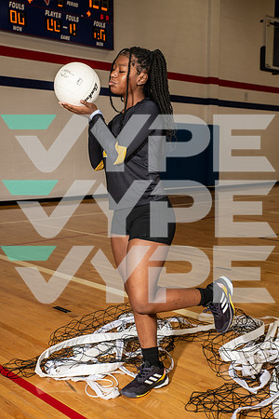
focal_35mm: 44
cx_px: 140
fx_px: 511
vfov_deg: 44.5
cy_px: 210
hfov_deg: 30.5
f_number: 7.1
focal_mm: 44
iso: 320
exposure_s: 1/250
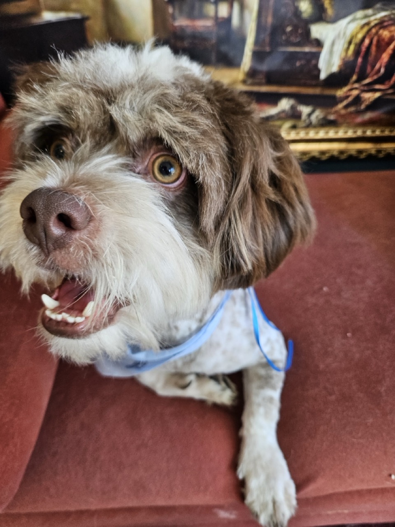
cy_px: 264
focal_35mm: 23
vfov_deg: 73.9
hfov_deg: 58.9
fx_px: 350
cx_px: 198
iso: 100
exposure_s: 1/149
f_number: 1.8
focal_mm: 5.4
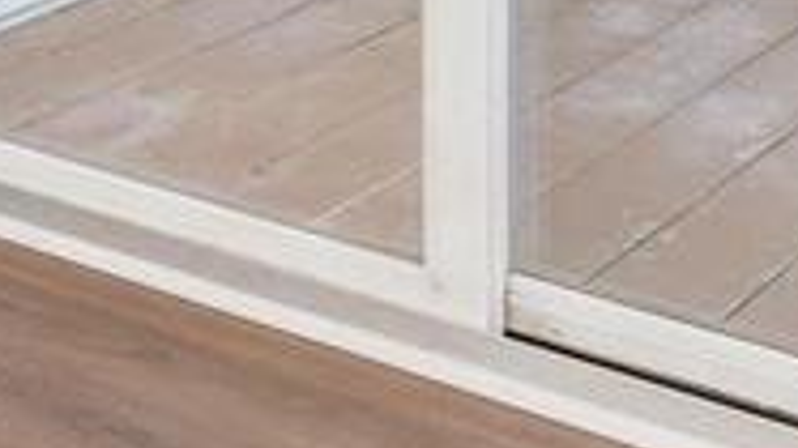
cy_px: -796
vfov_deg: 9.1
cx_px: -777
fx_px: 2390
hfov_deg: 15.4
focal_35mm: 113
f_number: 7.1
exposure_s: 1/60
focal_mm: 14
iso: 125
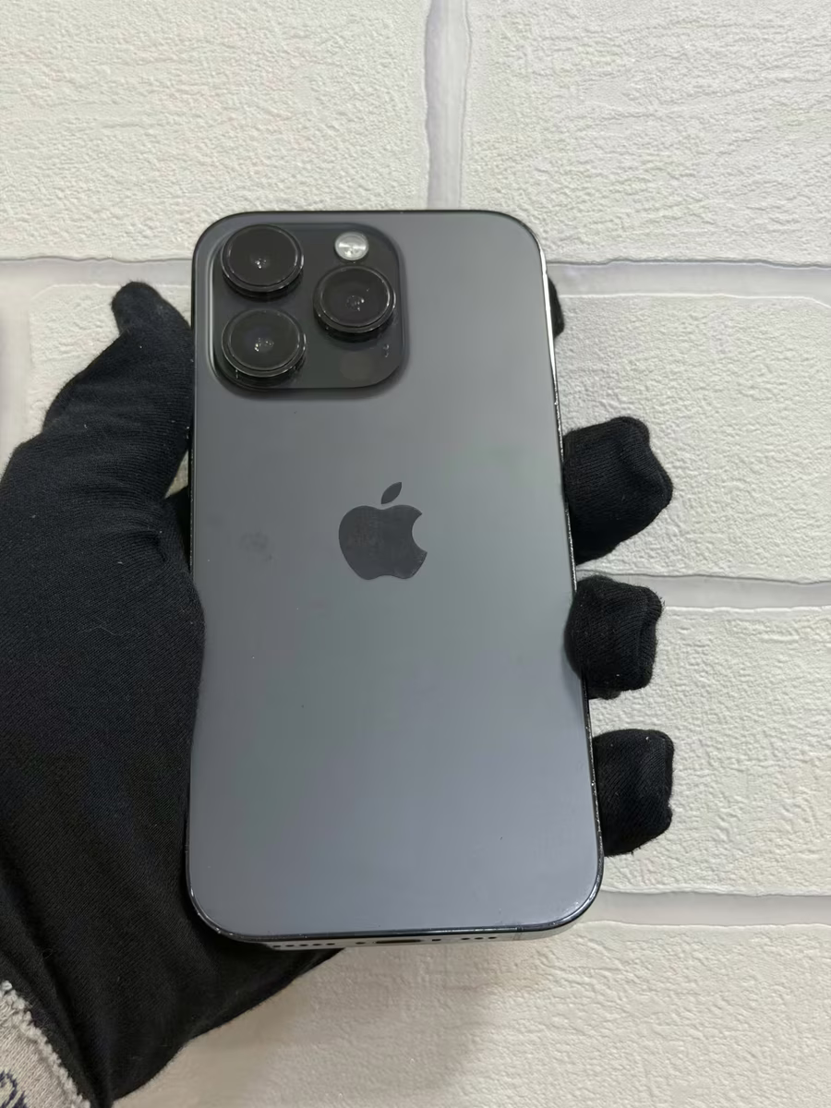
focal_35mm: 48
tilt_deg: +0.9
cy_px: 554
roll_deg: +0.1
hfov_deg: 30.3
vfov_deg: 39.7
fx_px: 1536
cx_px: 416
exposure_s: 1/100
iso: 100
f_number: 1.78
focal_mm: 6.76
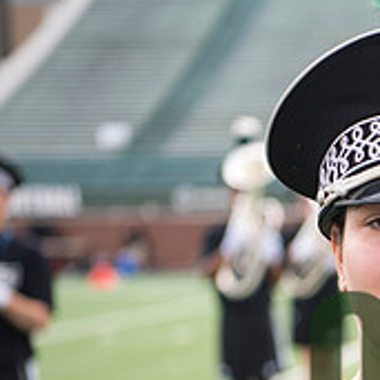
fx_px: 2509
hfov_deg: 8.6
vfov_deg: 8.6
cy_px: 397
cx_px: 478
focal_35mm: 202
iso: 400
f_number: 2.8
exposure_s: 1/2000
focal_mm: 70
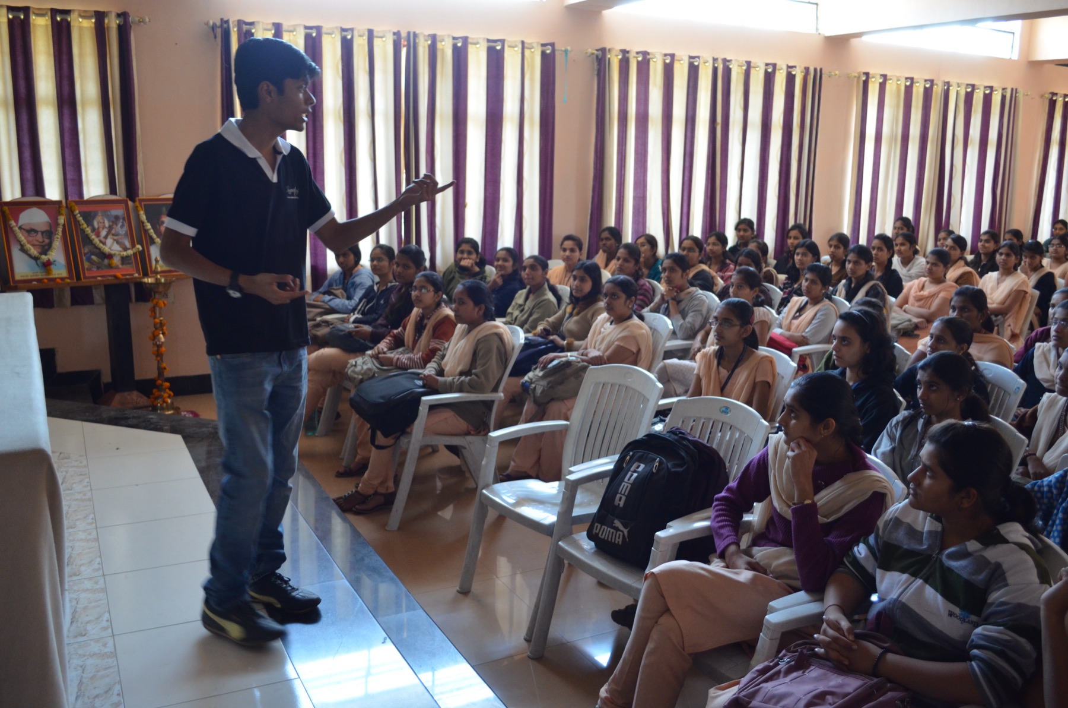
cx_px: 534
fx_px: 977
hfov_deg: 57.3
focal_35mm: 33
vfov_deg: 39.8
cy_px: 354
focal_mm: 22
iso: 900
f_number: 3.8
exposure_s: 1/30
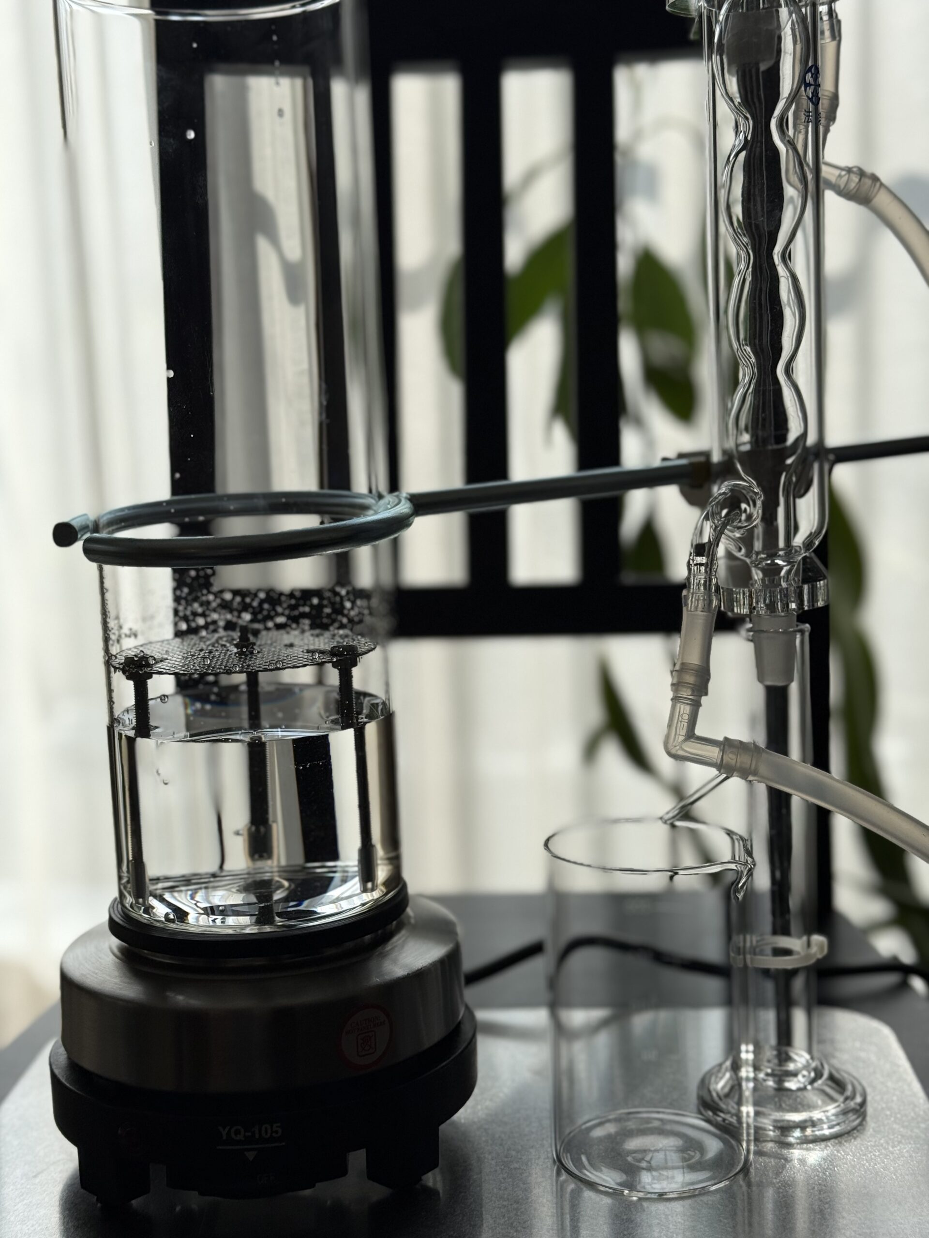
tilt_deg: -9.7
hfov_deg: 30.3
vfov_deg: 39.7
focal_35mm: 48
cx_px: 464
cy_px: 619
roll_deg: +1.1
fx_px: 1718
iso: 64
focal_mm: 6.76
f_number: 1.78
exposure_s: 1/2342
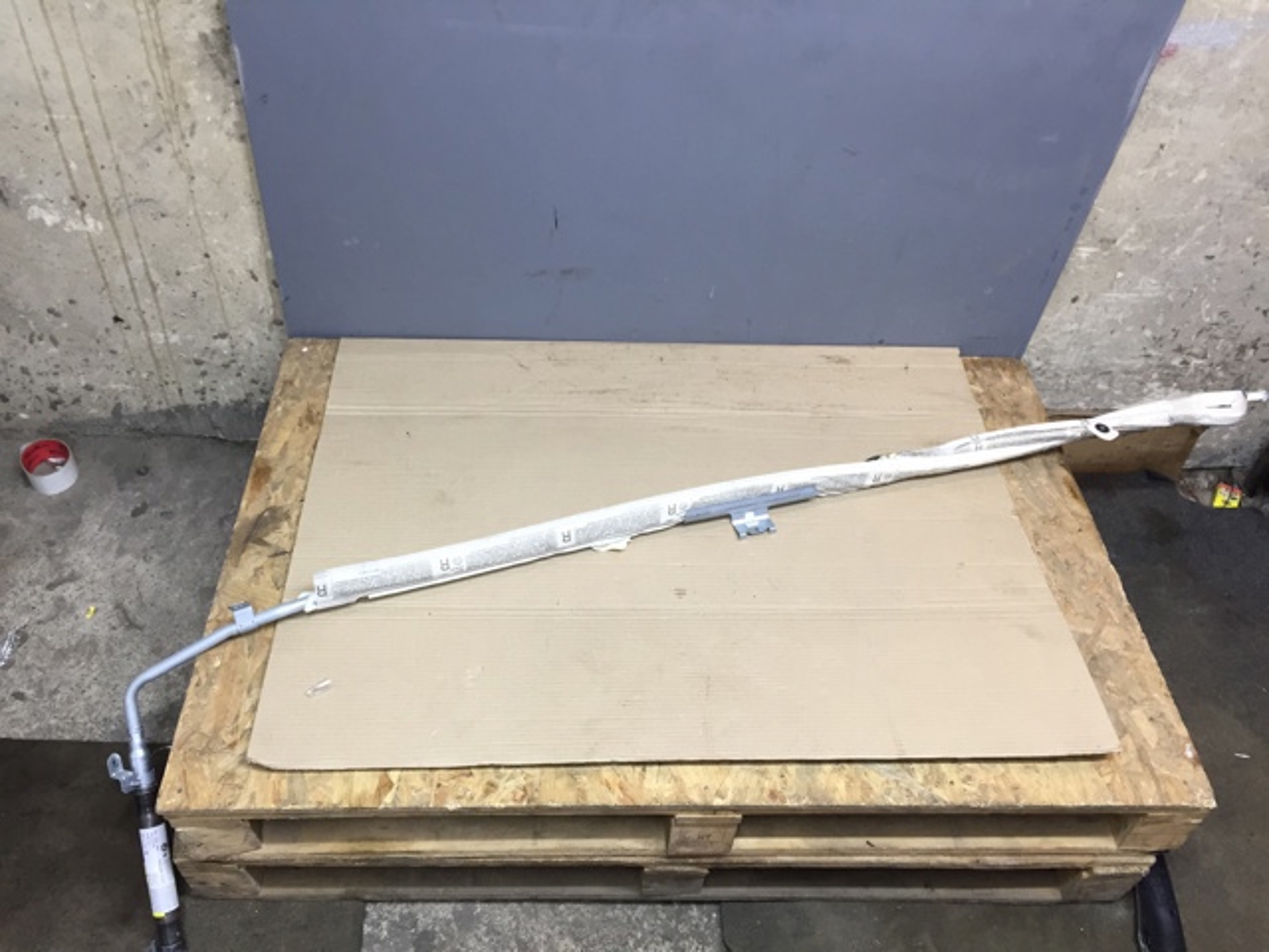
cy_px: 476
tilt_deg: -46.4
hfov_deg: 61.7
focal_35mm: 29
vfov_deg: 48.2
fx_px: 1063
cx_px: 634
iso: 50
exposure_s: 1/33
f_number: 2.2
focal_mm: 4.15
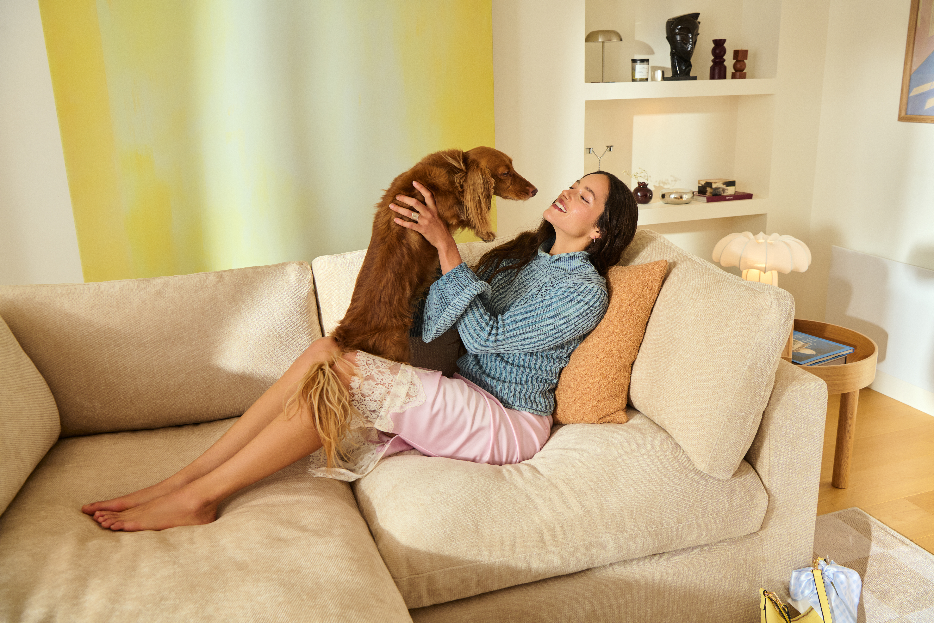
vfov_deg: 41.1
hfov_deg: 58.7
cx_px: 467
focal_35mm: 32
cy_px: 312
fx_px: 830
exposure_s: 1/125
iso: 250
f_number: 8
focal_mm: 32
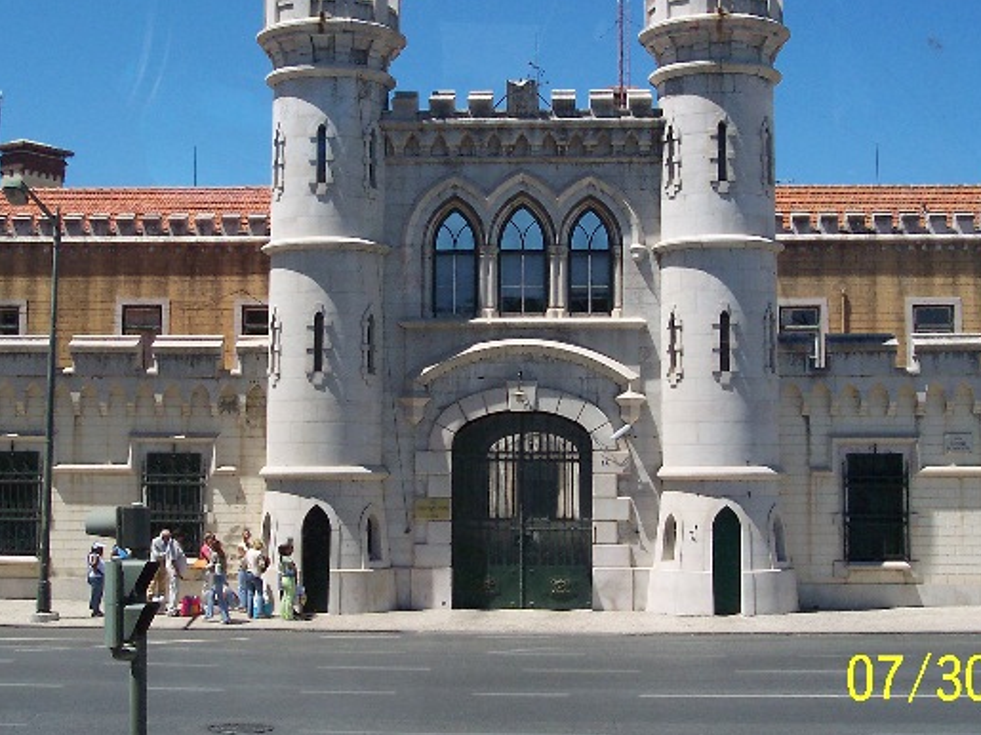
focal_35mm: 59
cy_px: 249
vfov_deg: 24.7
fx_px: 1672
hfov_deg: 32.7
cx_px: 455
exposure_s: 1/1000
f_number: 4.8
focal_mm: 8
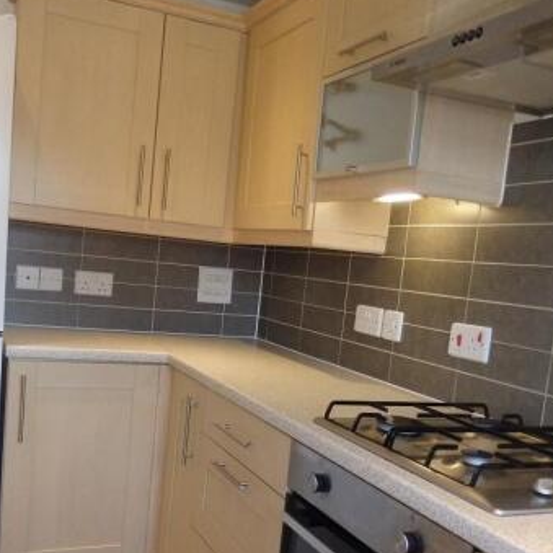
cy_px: 345
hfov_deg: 43.8
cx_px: 244
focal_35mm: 38
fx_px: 687
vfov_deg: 43.5
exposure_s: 1/160
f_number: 3
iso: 800
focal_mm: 4.5
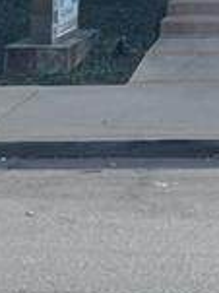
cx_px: 225
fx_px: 1115
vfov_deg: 13.9
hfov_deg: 11.1
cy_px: -161
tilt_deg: +4.3
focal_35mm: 132
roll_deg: +0.1
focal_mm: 4.2
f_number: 1.6
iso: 32
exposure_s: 1/2618
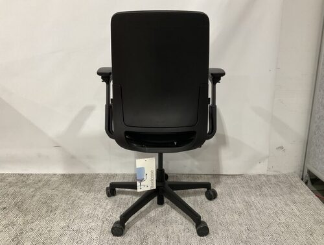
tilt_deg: -13.6
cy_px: 122
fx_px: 272
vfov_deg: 48.4
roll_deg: -0.5
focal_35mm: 29
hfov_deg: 61.6
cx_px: 162
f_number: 1.8
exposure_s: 1/50
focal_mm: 3
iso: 125
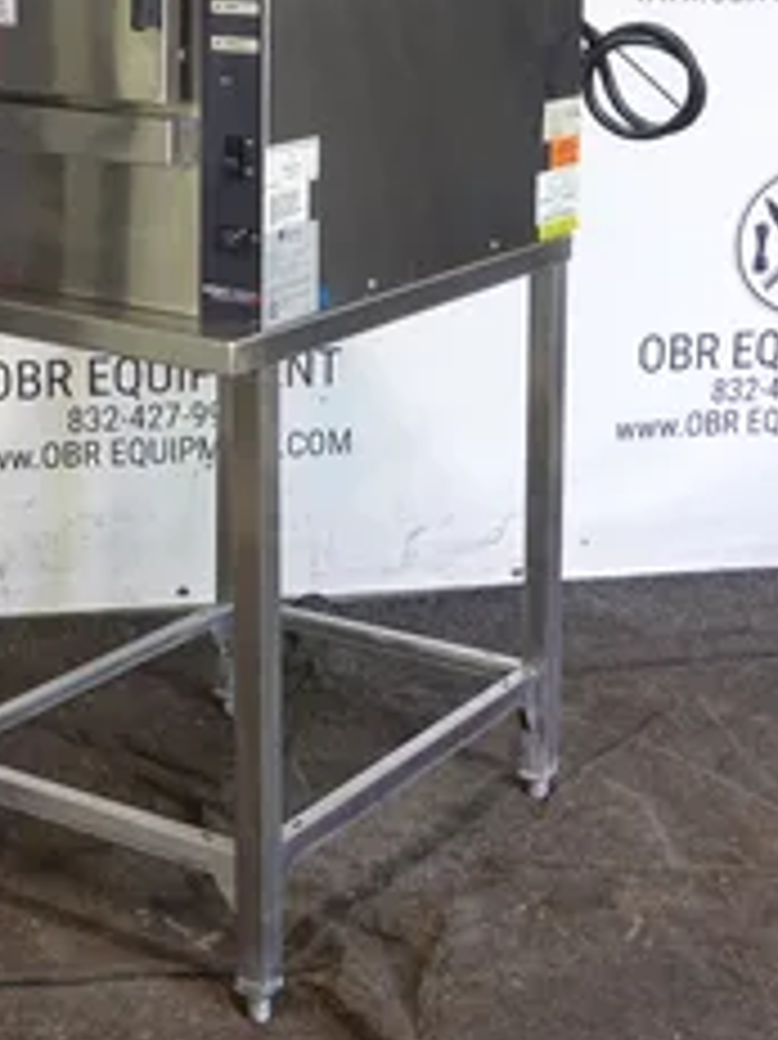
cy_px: 243
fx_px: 2100
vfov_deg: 27.4
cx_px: 227
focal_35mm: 70
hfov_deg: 20.9
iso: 400
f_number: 4
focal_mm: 15.59
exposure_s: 1/20
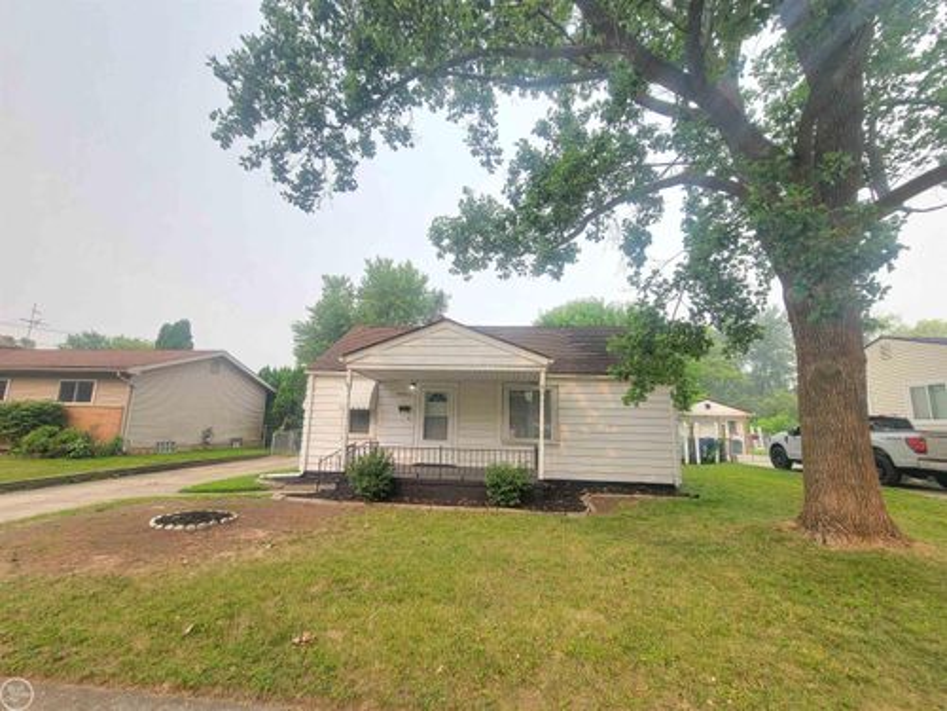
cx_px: 474
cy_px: 356
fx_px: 356
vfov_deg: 89.9
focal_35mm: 13
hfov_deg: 106.2
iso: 50
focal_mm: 2.2
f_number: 2.2
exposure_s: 1/225
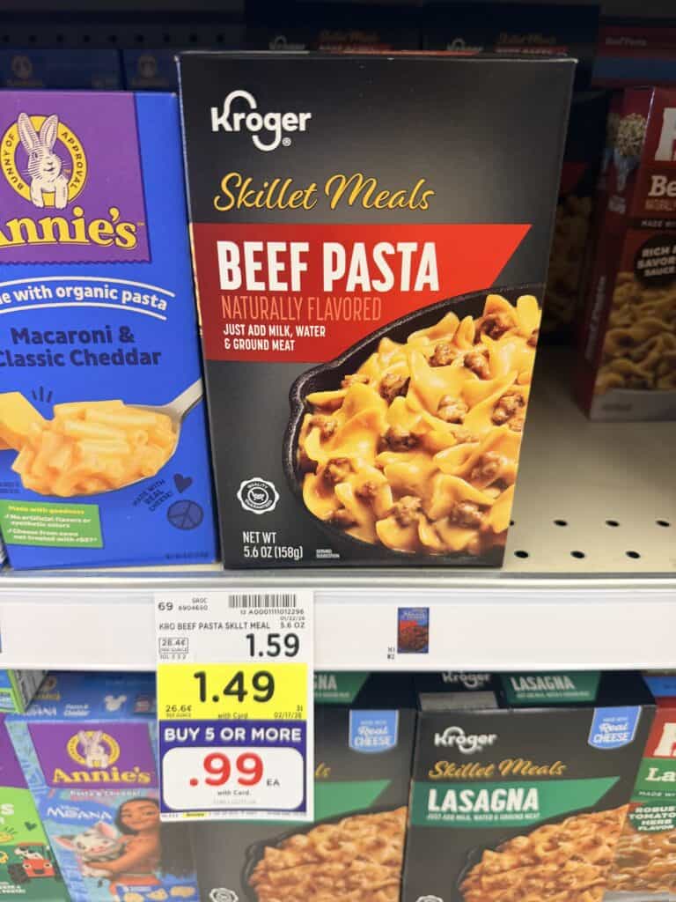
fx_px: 625
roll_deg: -0.2
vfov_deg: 71.6
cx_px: 338
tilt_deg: -29.5
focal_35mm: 24
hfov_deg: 56.8
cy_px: 451
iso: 160
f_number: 1.78
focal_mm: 6.76
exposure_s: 1/64
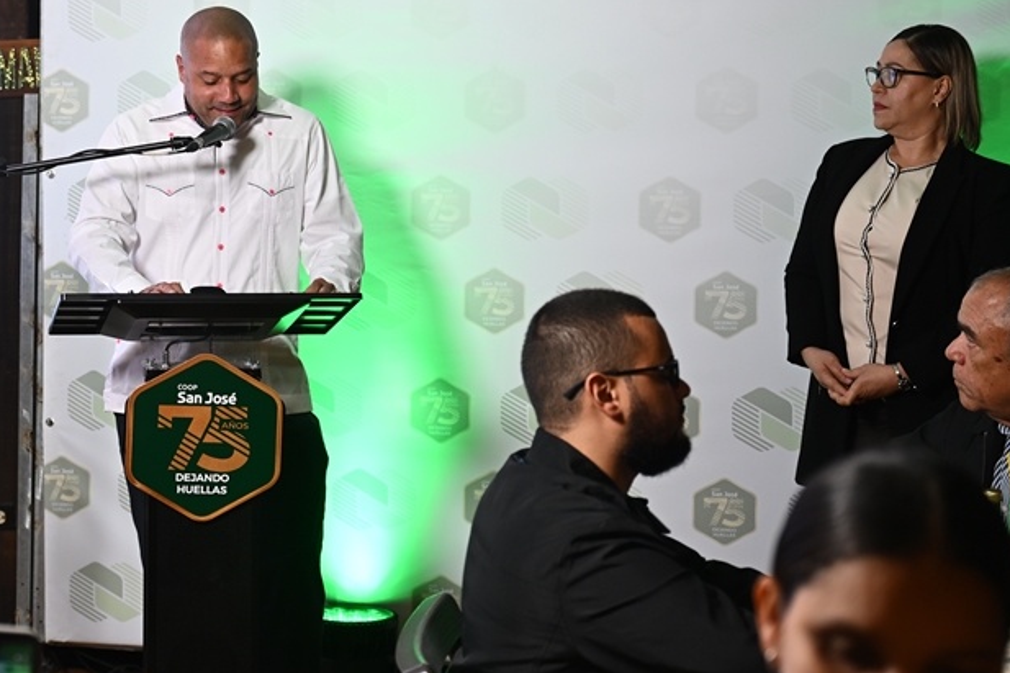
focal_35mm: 82
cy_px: 122
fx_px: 2300
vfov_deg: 16.5
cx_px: 188
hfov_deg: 24.3
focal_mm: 46
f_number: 3.2
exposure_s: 1/160
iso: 400
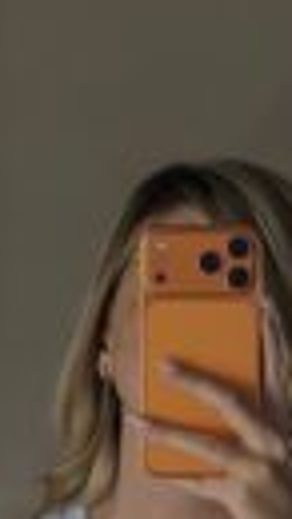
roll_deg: -1.0
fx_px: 2219
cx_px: 144
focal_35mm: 161
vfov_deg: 12.7
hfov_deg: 7.5
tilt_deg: -9.4
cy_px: 755
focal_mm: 6.76
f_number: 1.78
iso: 80
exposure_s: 1/100
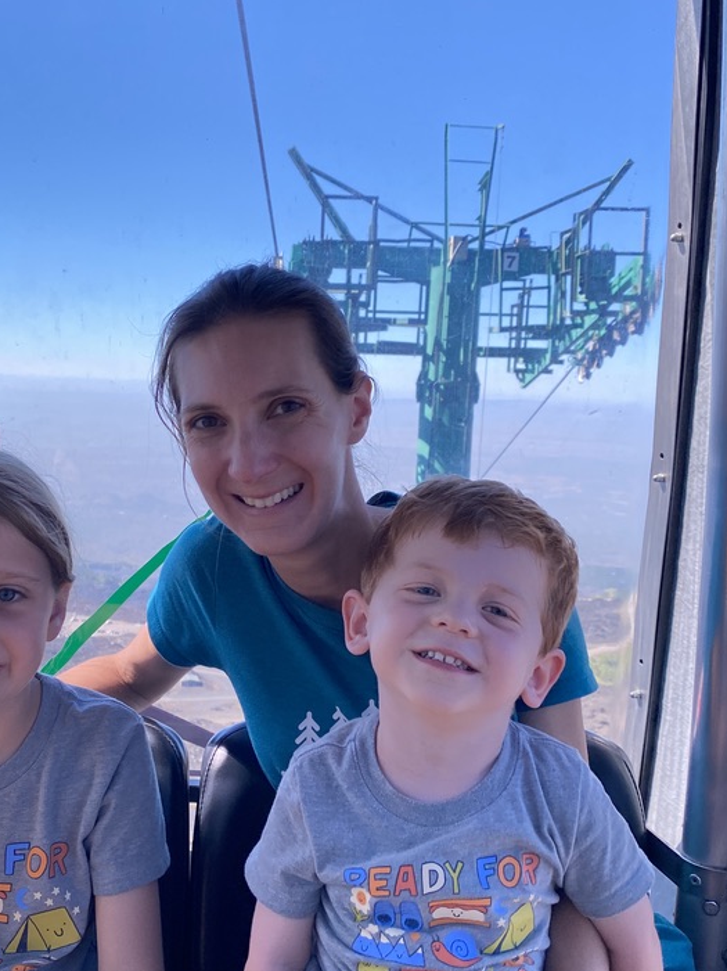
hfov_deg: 37.5
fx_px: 1065
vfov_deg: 48.9
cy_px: 549
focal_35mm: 38
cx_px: 271
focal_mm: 4.25
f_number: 1.8
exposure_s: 1/357
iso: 32
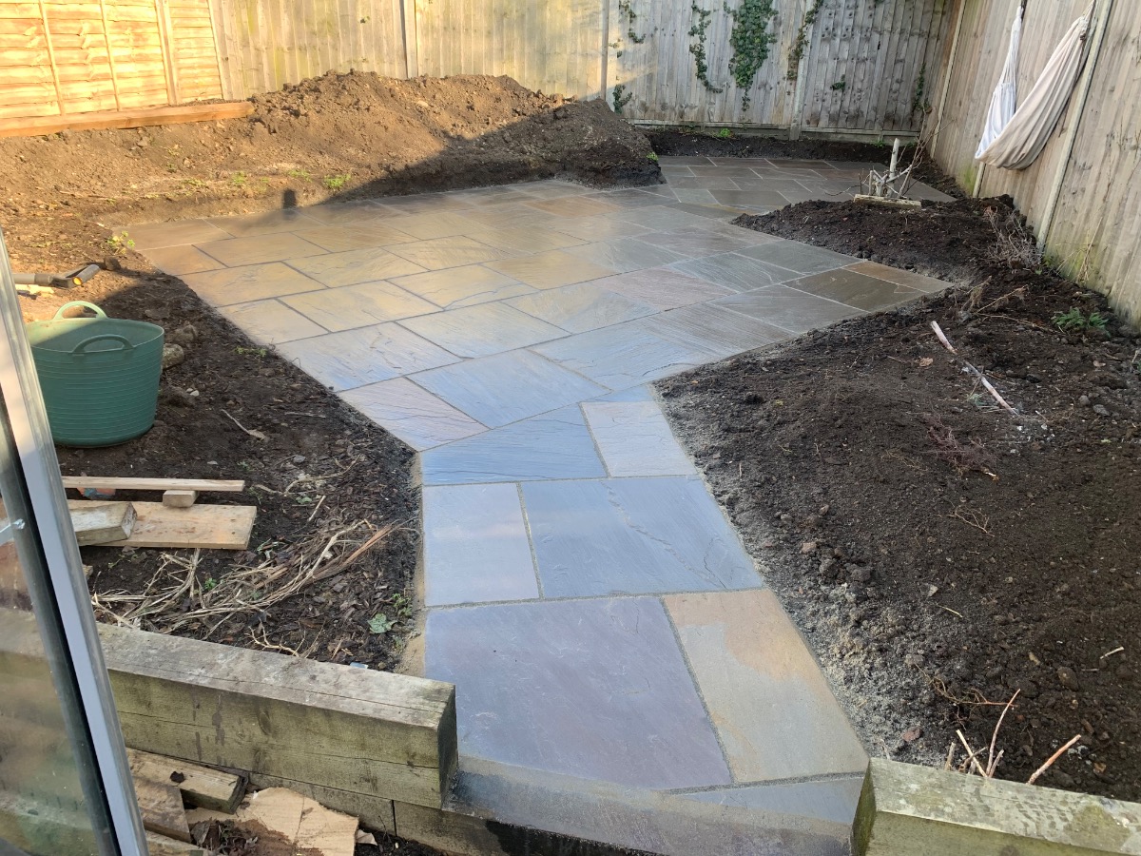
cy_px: 428
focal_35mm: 26
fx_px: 857
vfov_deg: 53.1
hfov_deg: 67.3
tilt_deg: -25.7
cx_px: 570
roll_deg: -1.5
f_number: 1.8
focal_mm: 4.25
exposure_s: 1/137
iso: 25
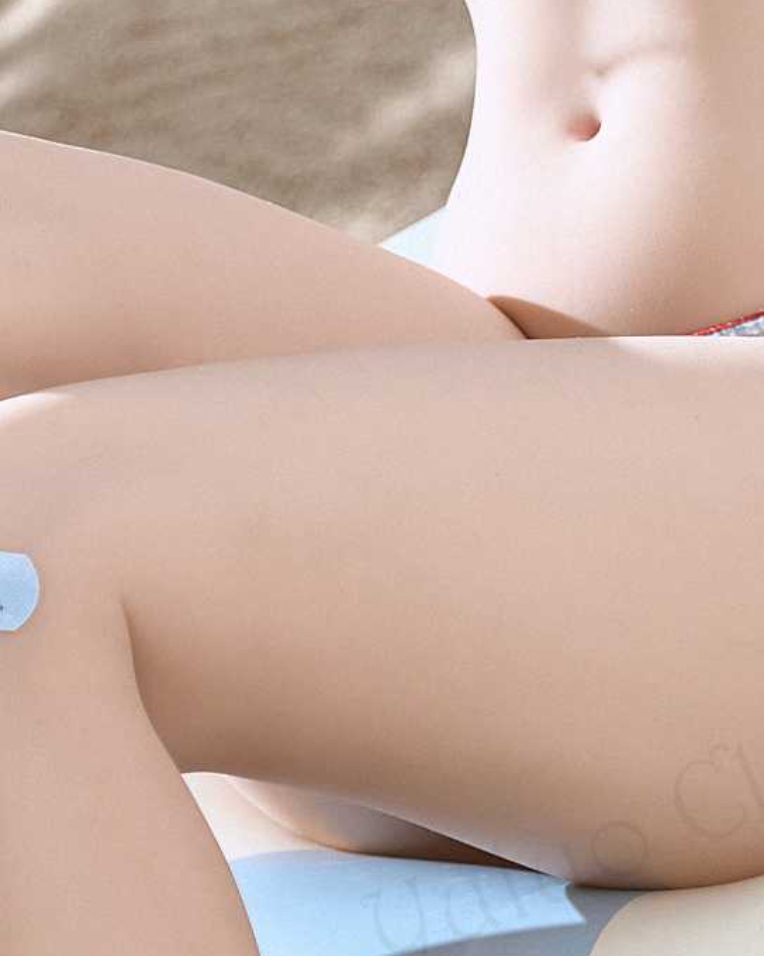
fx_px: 9753
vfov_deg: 5.6
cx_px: 501
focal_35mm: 345
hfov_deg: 4.5
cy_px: 173
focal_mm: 64
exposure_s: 1/125
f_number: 2.8
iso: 200
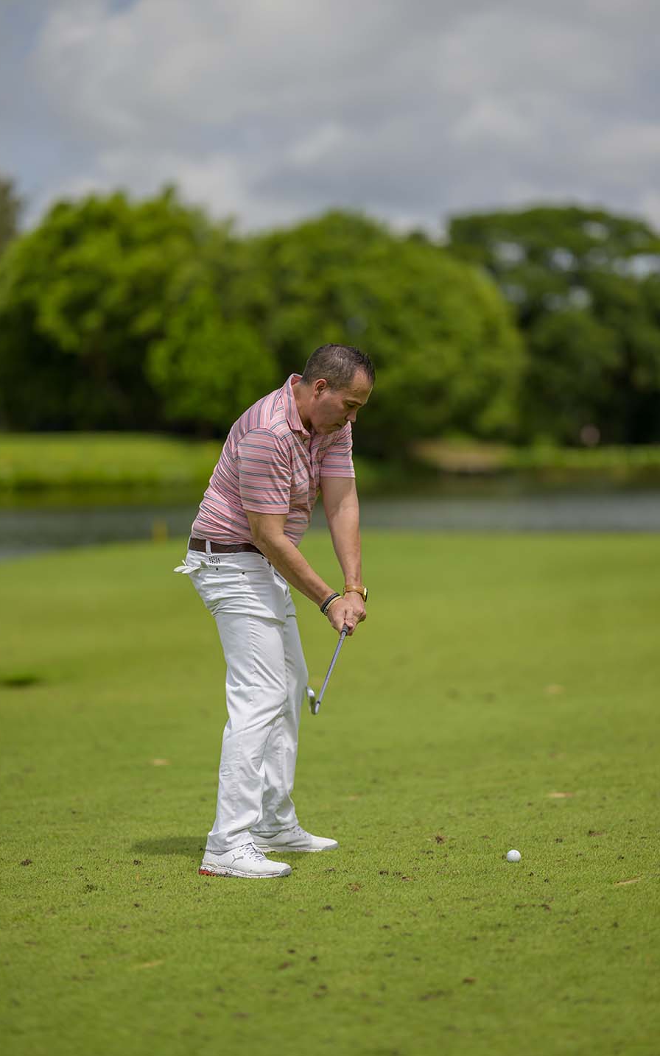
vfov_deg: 23.8
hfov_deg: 15.0
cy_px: 529
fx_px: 2504
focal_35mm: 87
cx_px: 343
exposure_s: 1/20000
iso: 180
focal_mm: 85
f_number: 1.2
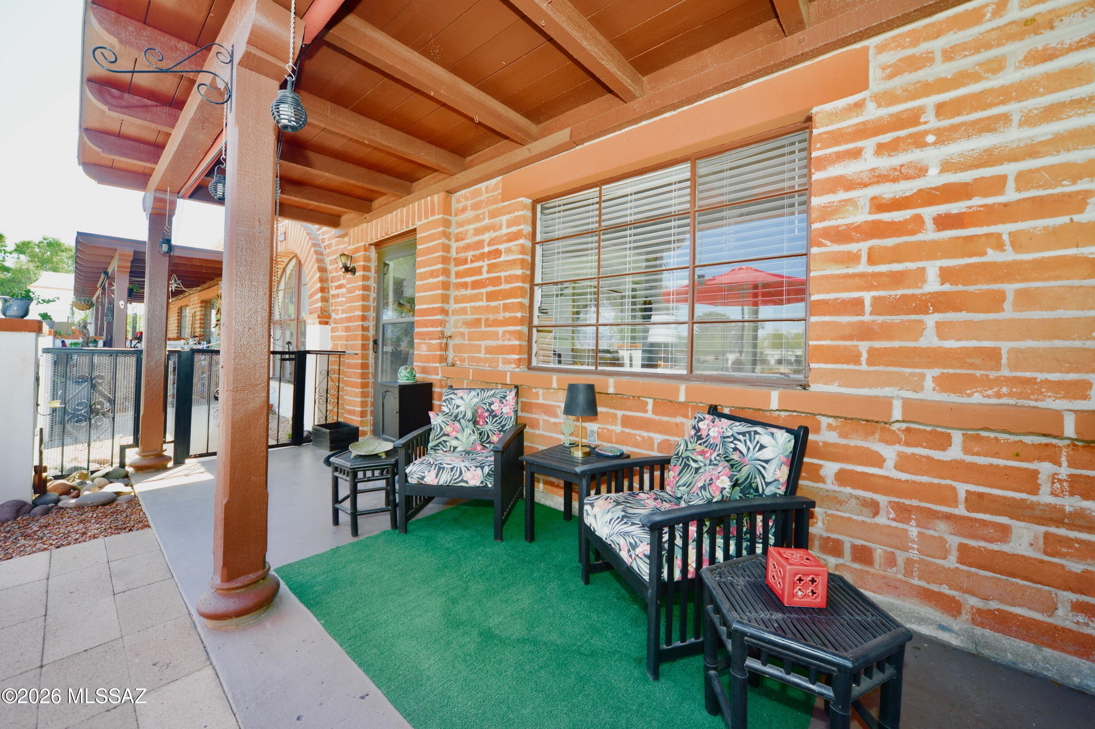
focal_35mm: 13
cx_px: 548
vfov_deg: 85.4
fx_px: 395
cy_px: 364
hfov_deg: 108.3
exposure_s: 1/60
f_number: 7.1
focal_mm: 13
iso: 200
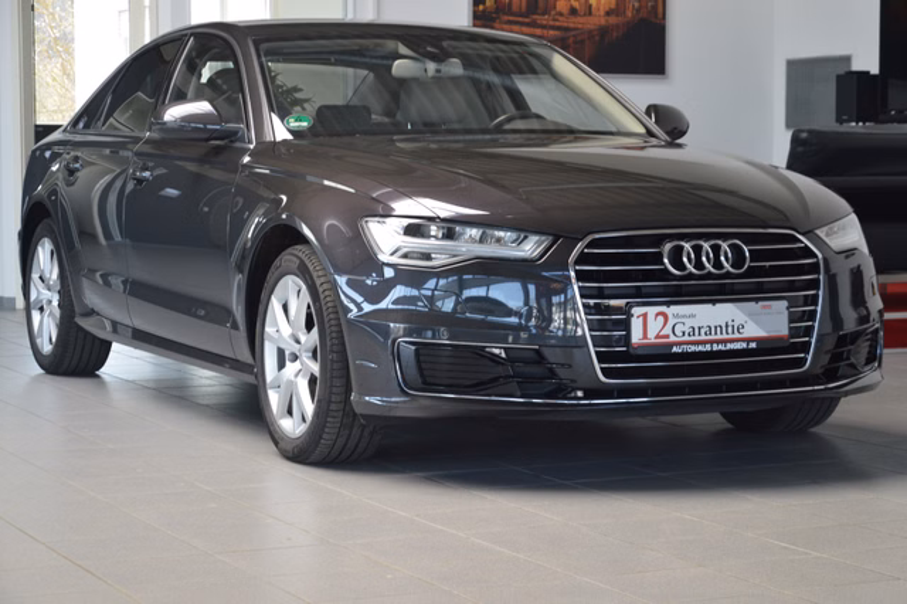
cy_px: 302
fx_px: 2191
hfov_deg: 23.4
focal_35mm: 87
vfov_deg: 15.7
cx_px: 454
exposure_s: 1/100
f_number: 5
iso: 400
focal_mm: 58
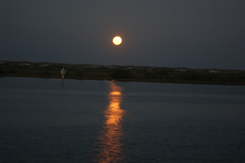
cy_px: 82
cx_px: 122
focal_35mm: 105
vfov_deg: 13.0
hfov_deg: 19.5
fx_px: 714
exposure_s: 1/1.25
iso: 400
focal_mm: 70
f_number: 4
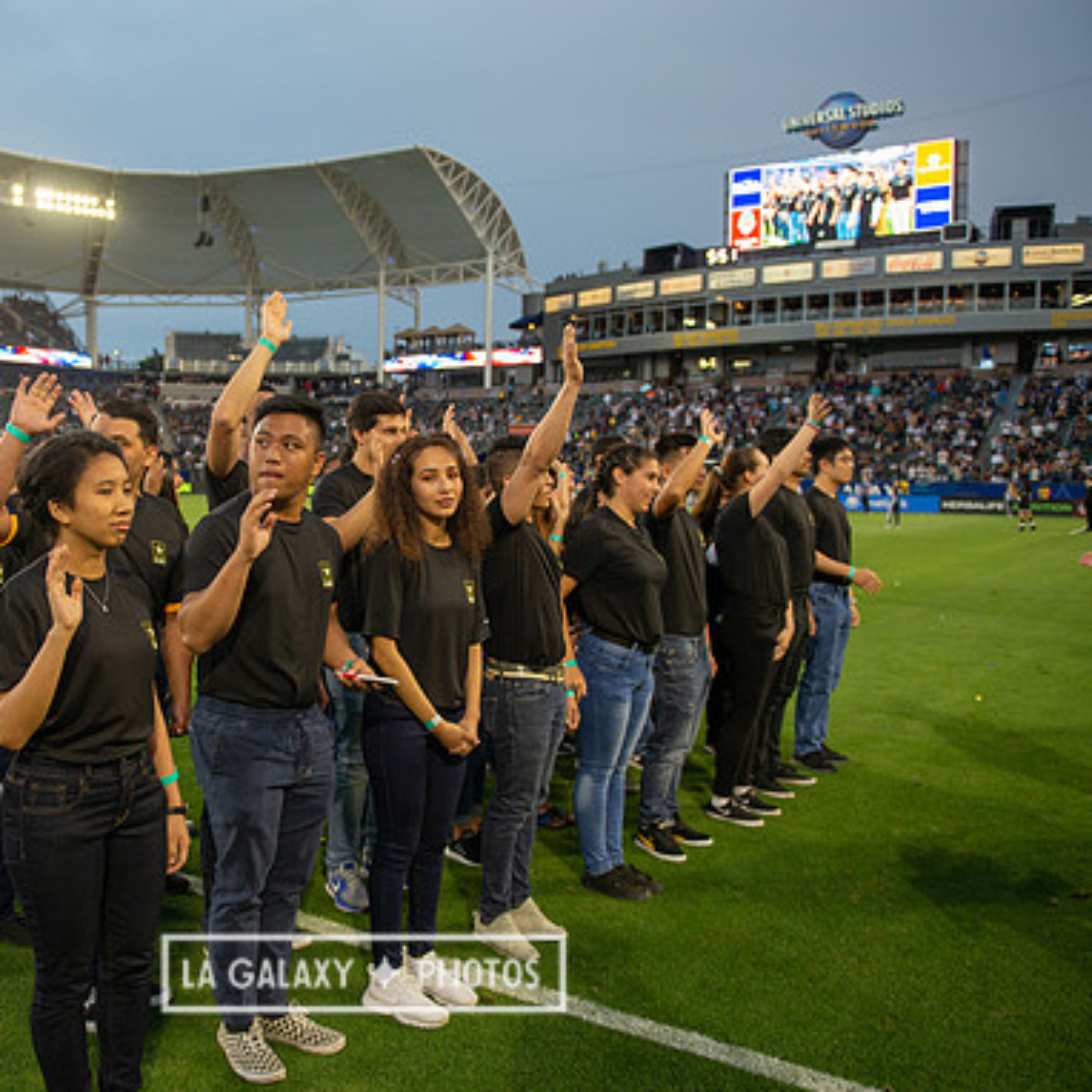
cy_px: 545
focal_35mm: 31
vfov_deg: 52.5
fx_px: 1106
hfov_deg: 51.5
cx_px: 363
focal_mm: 24
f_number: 2.8
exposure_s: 1/500
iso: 400
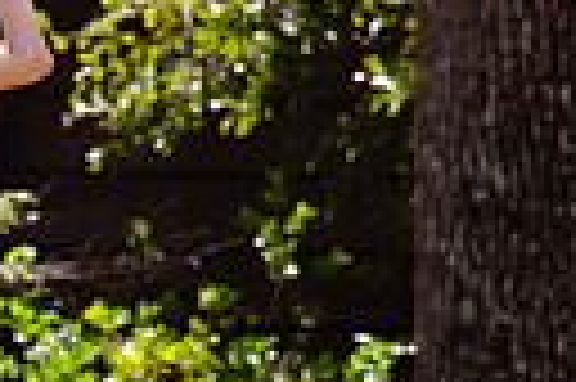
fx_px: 32486
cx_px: -302
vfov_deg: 0.7
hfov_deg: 1.0
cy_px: 306
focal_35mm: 2033
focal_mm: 300
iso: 400
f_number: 13
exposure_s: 1/100
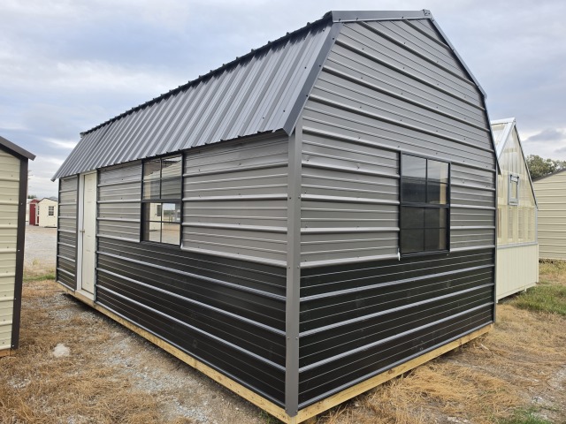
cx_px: 283
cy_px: 212
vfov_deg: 58.9
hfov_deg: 73.9
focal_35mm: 23
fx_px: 376
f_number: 1.4
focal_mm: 6.5
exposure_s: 1/359
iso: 20
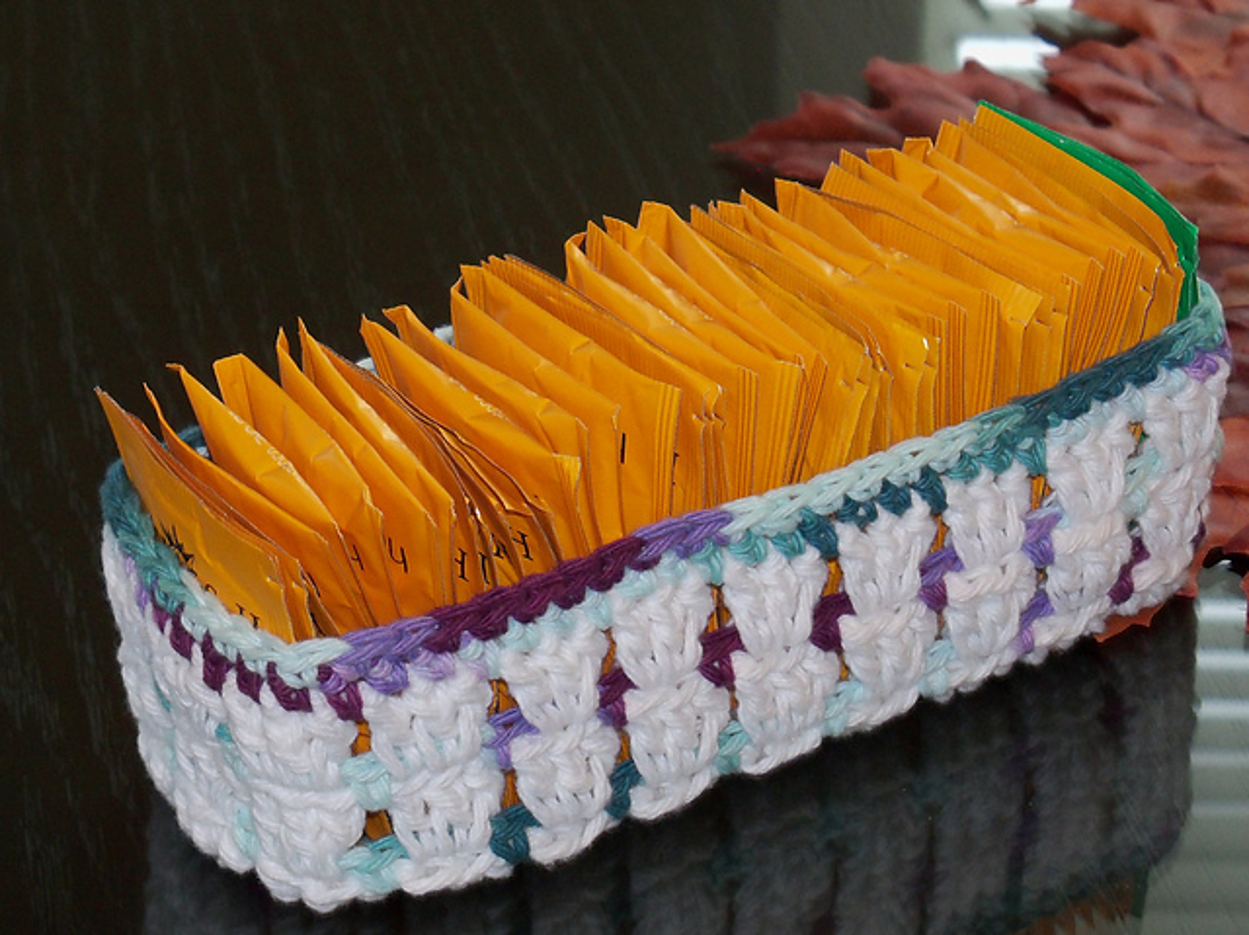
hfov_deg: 21.3
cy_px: 468
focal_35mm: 92
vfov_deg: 16.0
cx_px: 624
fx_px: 3317
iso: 200
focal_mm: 16.3
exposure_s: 1/40
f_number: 4.2
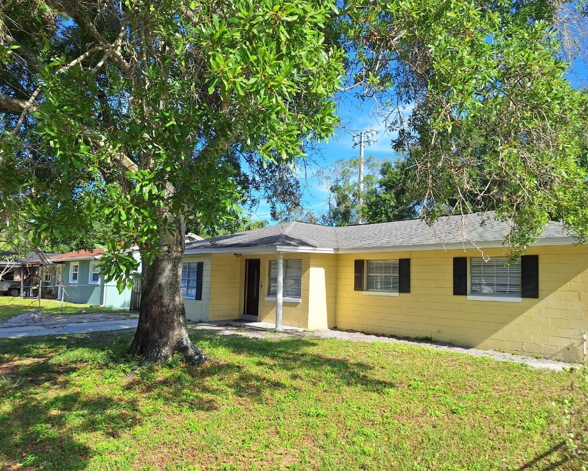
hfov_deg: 68.0
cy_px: 244
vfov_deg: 56.8
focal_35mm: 25
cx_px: 321
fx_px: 435
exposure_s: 1/1567
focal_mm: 5.54
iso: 40
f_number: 1.8
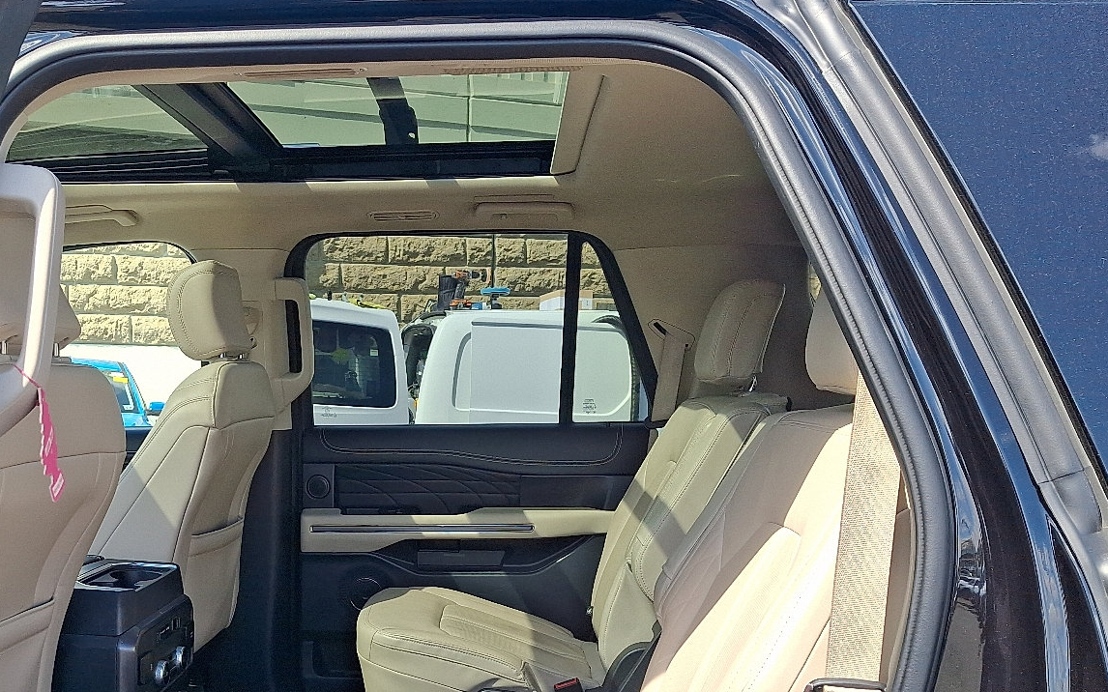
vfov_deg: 33.6
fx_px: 1117
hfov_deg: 52.0
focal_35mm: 37
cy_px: 537
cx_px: 392
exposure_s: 1/417
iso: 25
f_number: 1.8
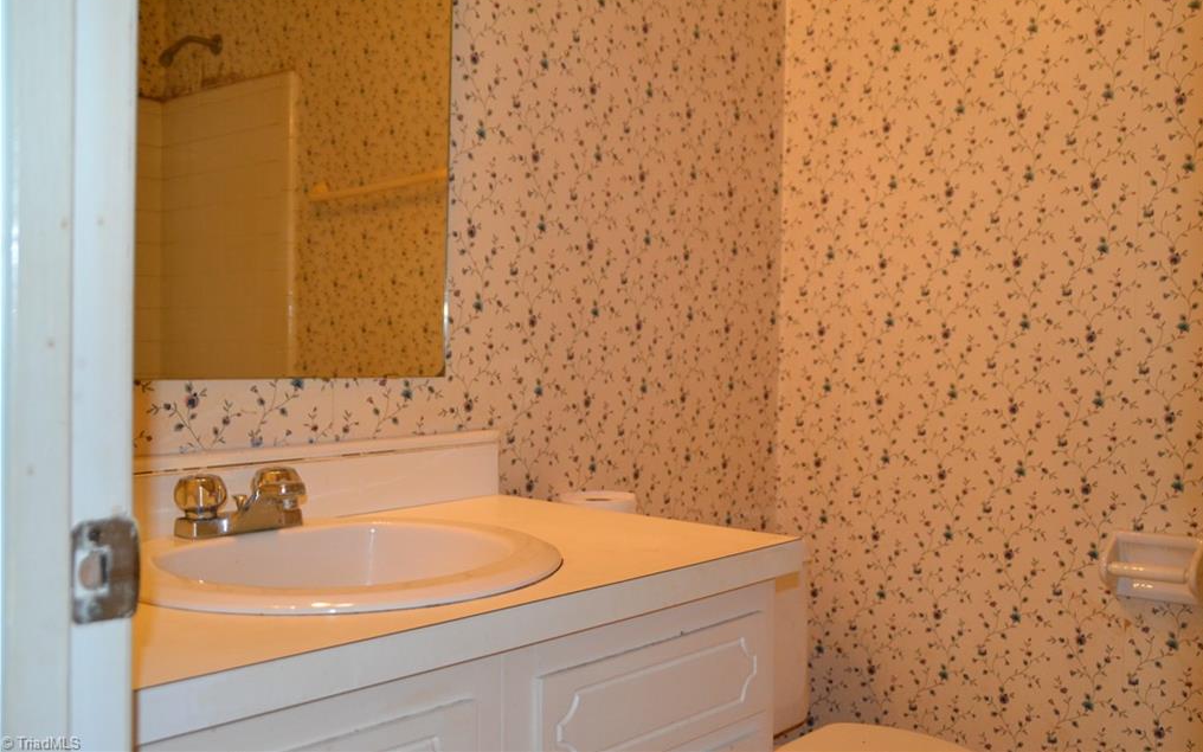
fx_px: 1263
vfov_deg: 33.1
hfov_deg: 50.9
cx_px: 605
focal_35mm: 39
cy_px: 349
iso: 1000
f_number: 3.8
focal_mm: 25
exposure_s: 1/60
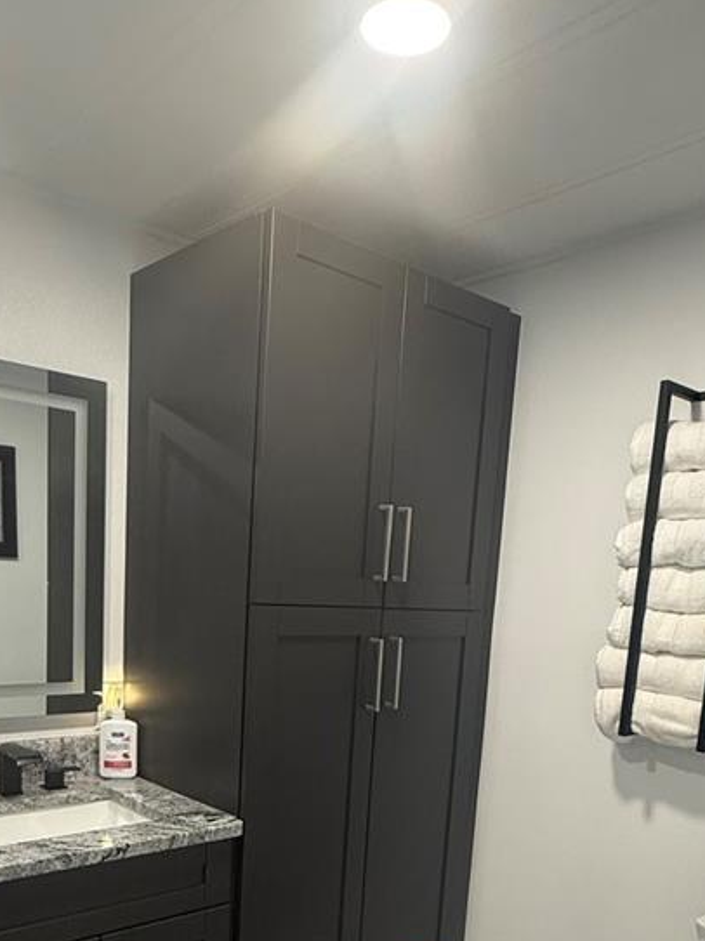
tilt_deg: -8.8
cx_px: 316
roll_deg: -4.0
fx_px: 842
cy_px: 721
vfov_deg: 55.2
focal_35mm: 31
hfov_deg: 45.3
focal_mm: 2.22
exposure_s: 1/60
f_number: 2.2
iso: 200
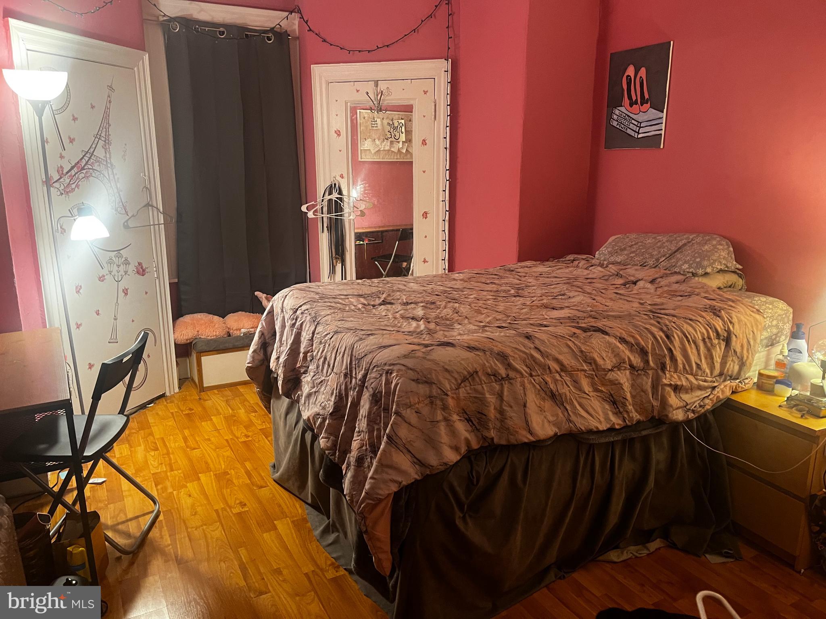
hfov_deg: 67.3
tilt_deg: -15.8
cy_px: 310
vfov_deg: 53.1
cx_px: 413
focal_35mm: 26
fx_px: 620
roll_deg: -0.2
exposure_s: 1/60
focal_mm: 5.1
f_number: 1.6
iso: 400
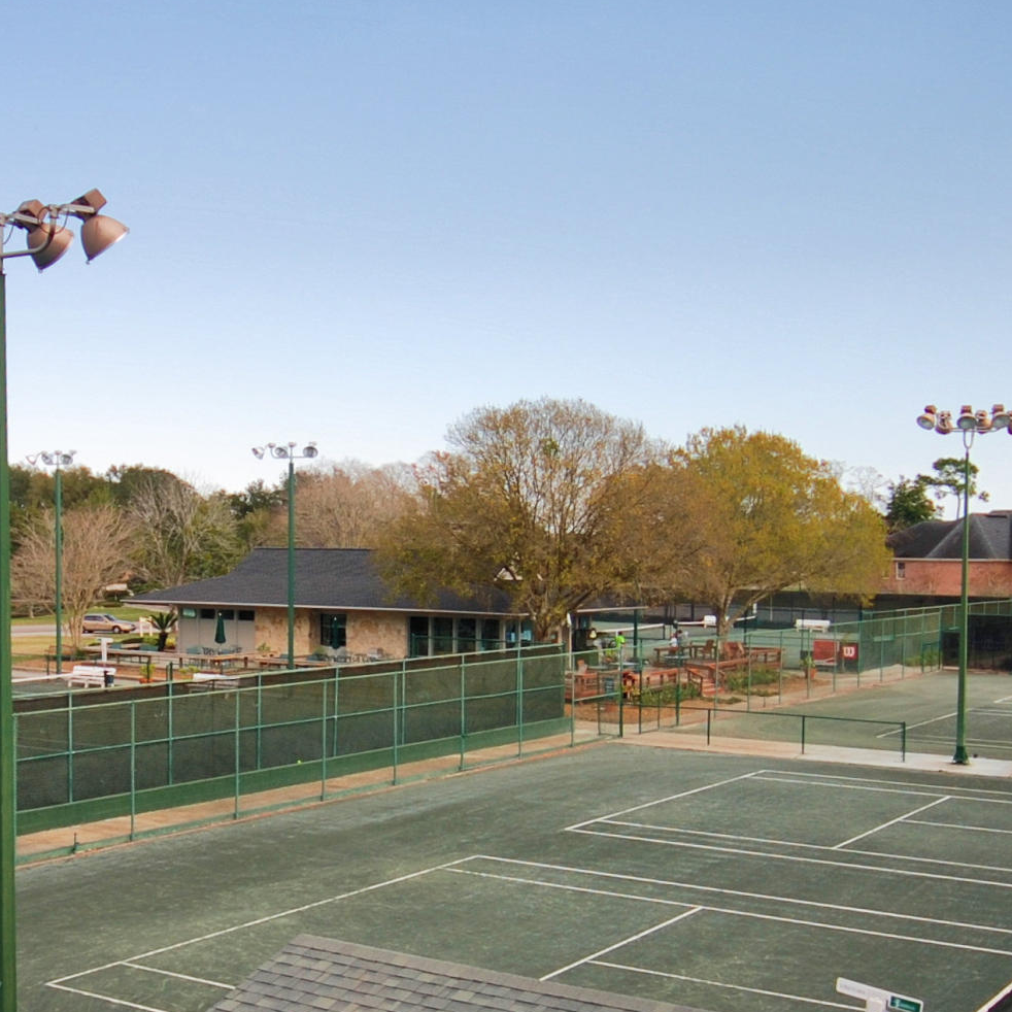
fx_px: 1290
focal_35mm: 39
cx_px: 407
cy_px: 899
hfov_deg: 42.6
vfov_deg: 39.9
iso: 100
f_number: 4
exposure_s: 1/125
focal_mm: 10
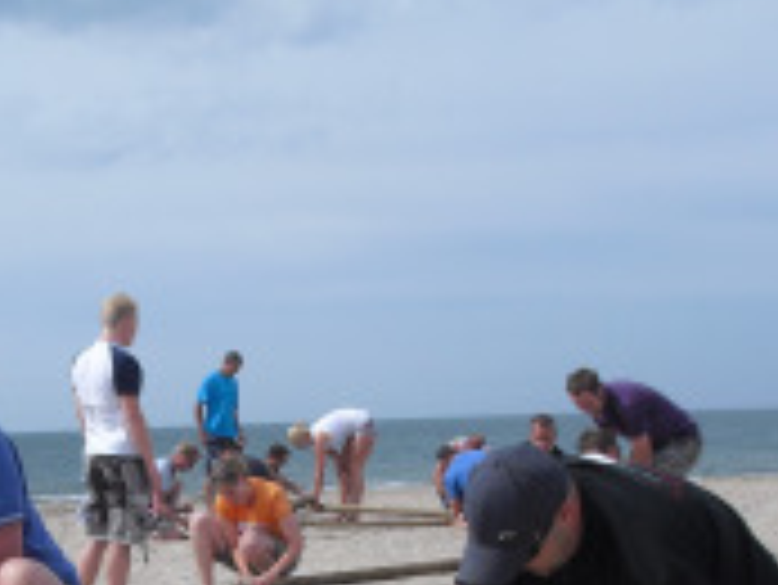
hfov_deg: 23.2
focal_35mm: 83
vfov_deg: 17.4
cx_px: 166
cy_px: 590
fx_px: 1867
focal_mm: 6.3
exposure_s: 1/250
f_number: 7.8
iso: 64
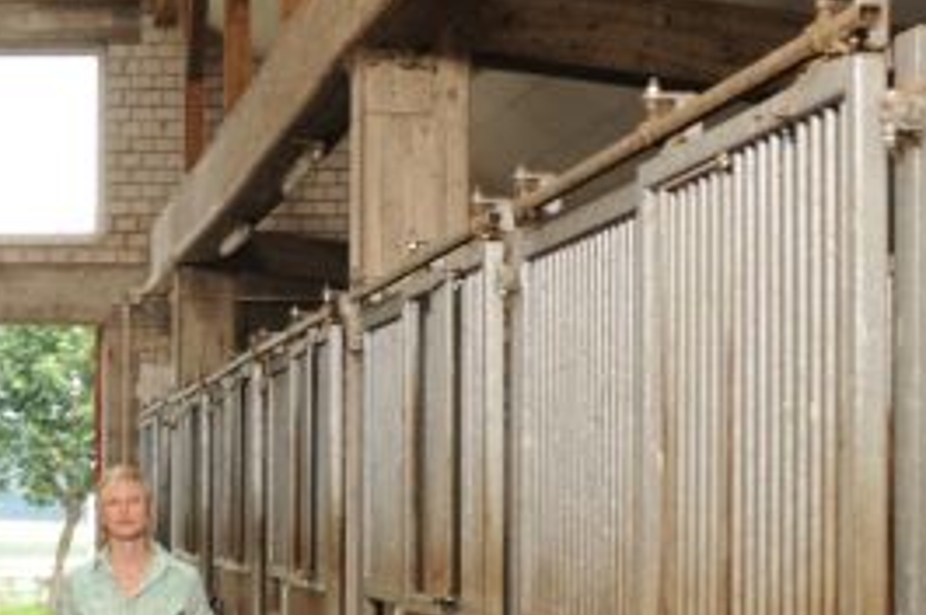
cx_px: -231
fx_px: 2646
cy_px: 460
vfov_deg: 13.2
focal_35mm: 103
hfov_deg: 18.6
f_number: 4
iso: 640
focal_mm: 26
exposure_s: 1/60
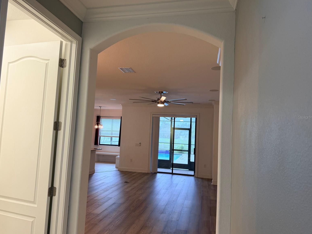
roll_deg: -3.2
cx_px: 155
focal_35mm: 25
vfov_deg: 54.9
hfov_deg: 69.4
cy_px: 117
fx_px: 225
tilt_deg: +3.6
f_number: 1.78
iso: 125
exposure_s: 1/120
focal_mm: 6.76
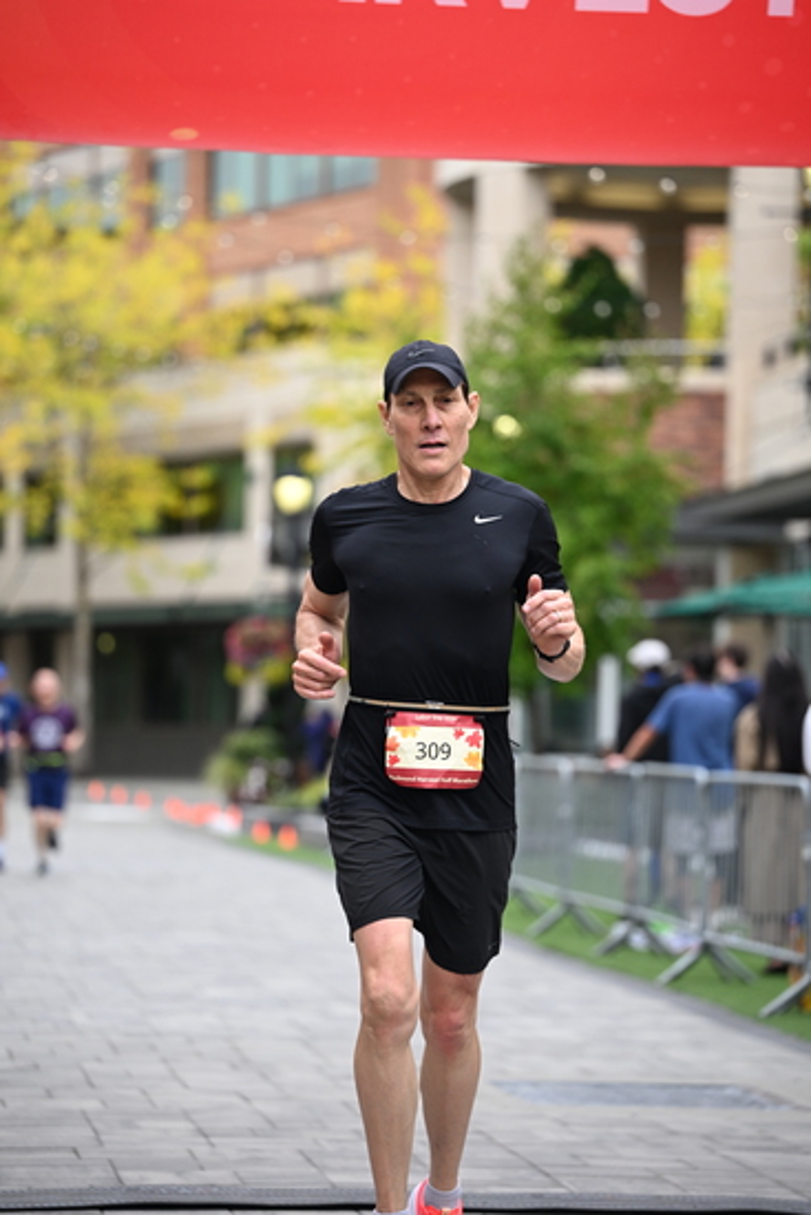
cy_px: 608
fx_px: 4052
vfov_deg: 17.1
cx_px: 406
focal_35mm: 120
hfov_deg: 11.4
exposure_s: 1/2000
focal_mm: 120
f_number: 2.8
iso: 640
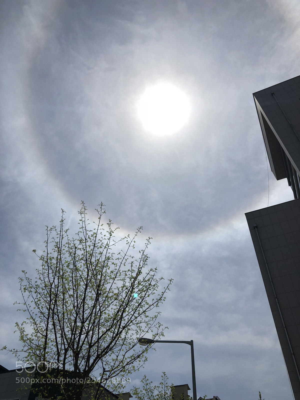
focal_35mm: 28
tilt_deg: +48.1
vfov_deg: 63.4
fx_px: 324
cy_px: 200
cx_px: 150
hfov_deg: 49.7
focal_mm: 4
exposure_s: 1/12048
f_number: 1.8
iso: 25
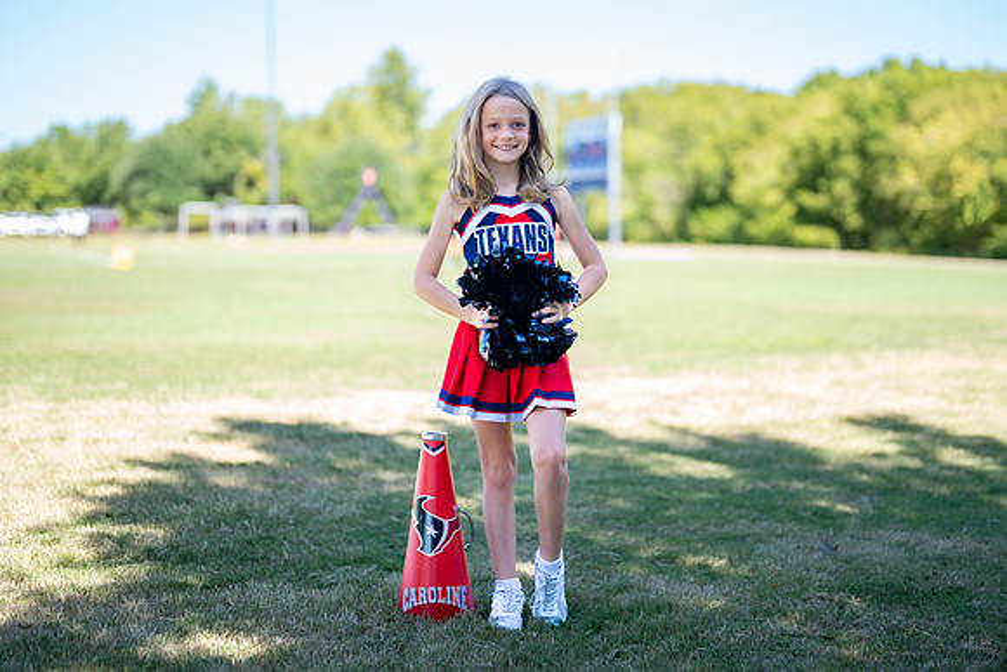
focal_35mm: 56
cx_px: 526
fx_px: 1554
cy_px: 307
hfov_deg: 35.9
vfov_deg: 24.4
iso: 100
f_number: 1.2
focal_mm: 50
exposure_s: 1/1250
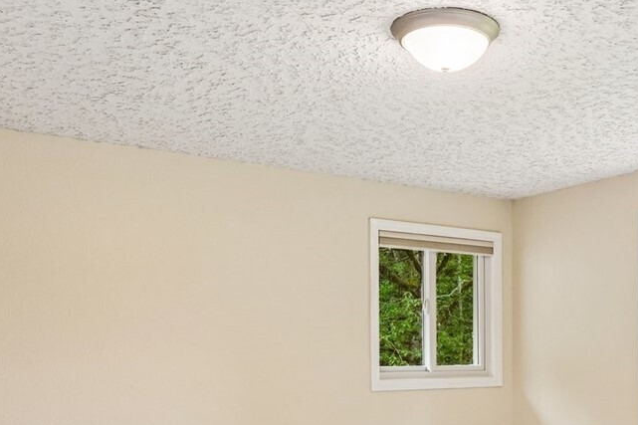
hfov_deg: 42.8
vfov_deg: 29.1
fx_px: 797
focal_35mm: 45
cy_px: 346
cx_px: 441
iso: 400
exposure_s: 1/20
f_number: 8
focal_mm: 17
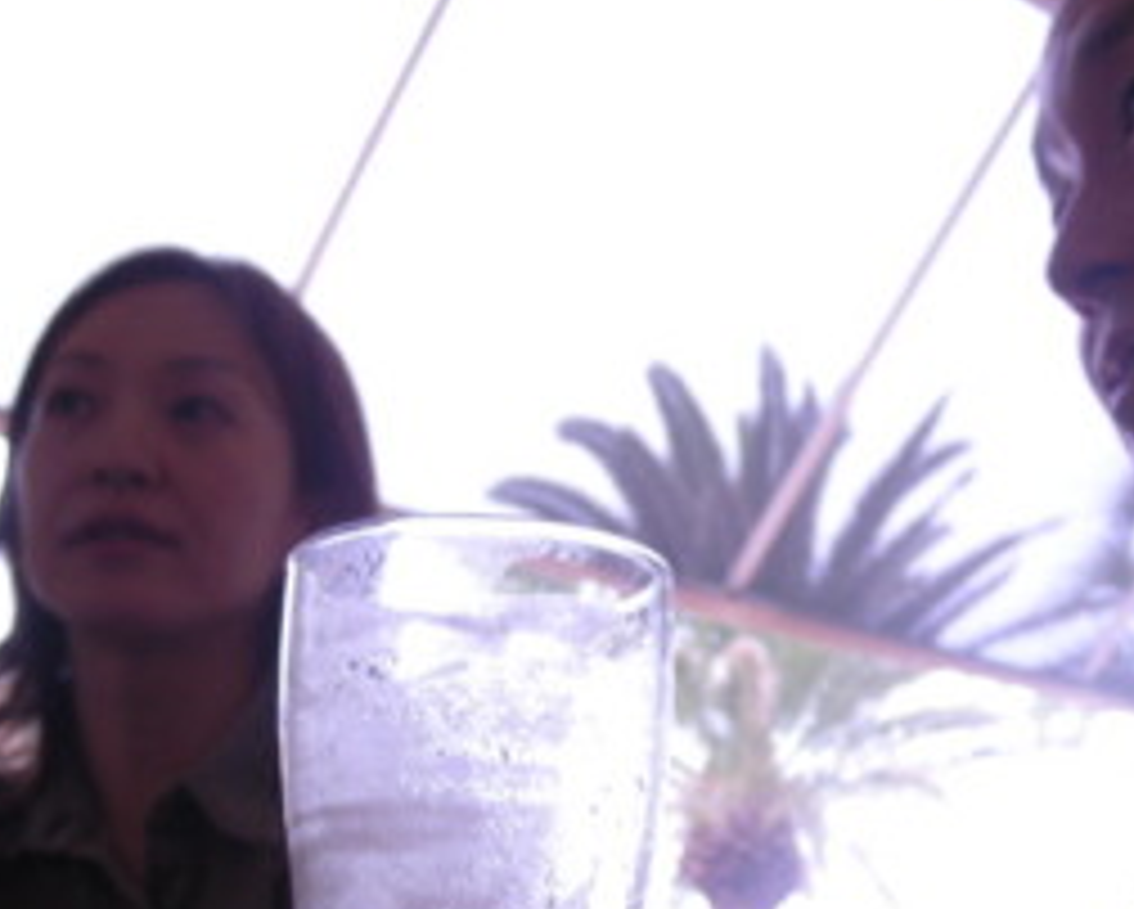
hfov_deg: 30.6
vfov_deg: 24.9
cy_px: 616
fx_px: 2049
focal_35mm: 61
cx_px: 796
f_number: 2.8
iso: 92
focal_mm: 5.7
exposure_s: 1/59.6
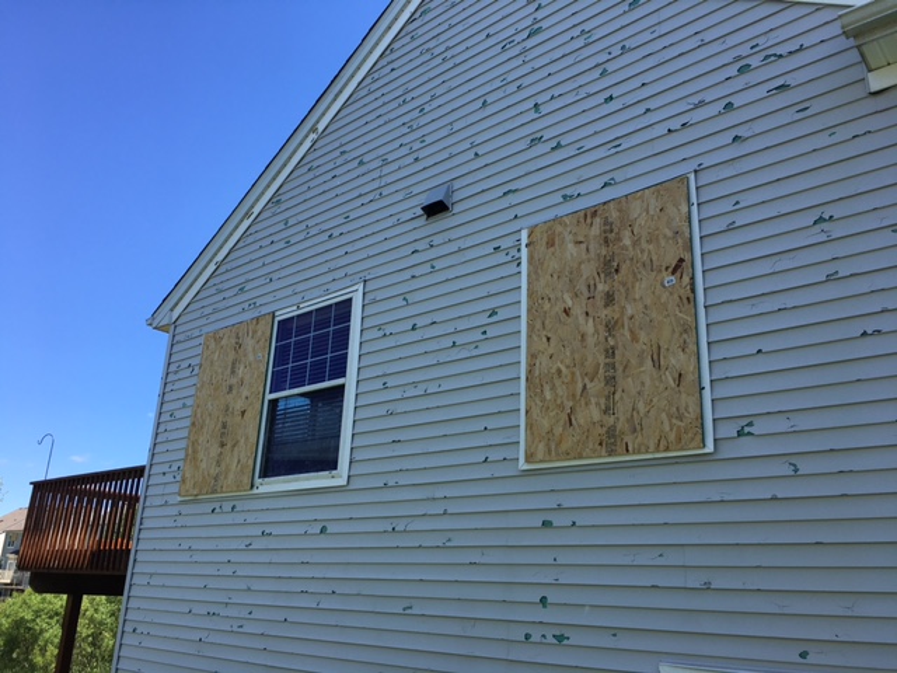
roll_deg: -1.9
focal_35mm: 29
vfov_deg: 48.2
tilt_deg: +21.9
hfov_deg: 61.7
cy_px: 336
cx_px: 448
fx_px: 751
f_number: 2.2
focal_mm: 4.15
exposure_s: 1/801
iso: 25
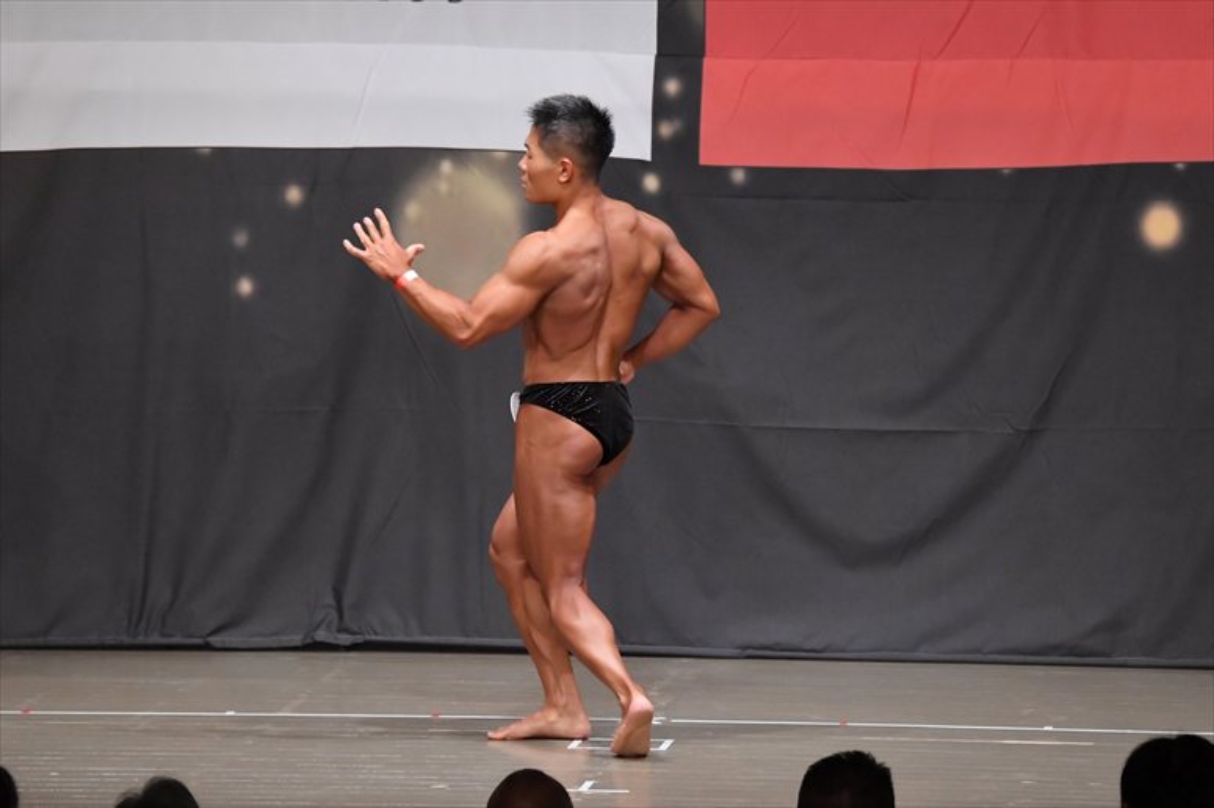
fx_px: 7584
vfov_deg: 6.1
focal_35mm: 225
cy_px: 404
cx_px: 607
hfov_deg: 9.2
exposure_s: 1/400
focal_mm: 150
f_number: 5.6
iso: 6400
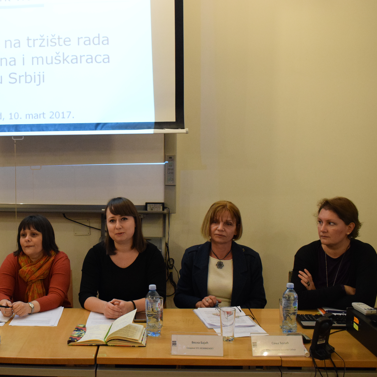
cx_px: 97
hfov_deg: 38.2
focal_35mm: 43
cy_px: 185
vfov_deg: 39.2
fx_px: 530
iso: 2500
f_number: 6.3
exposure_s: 1/60
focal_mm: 22
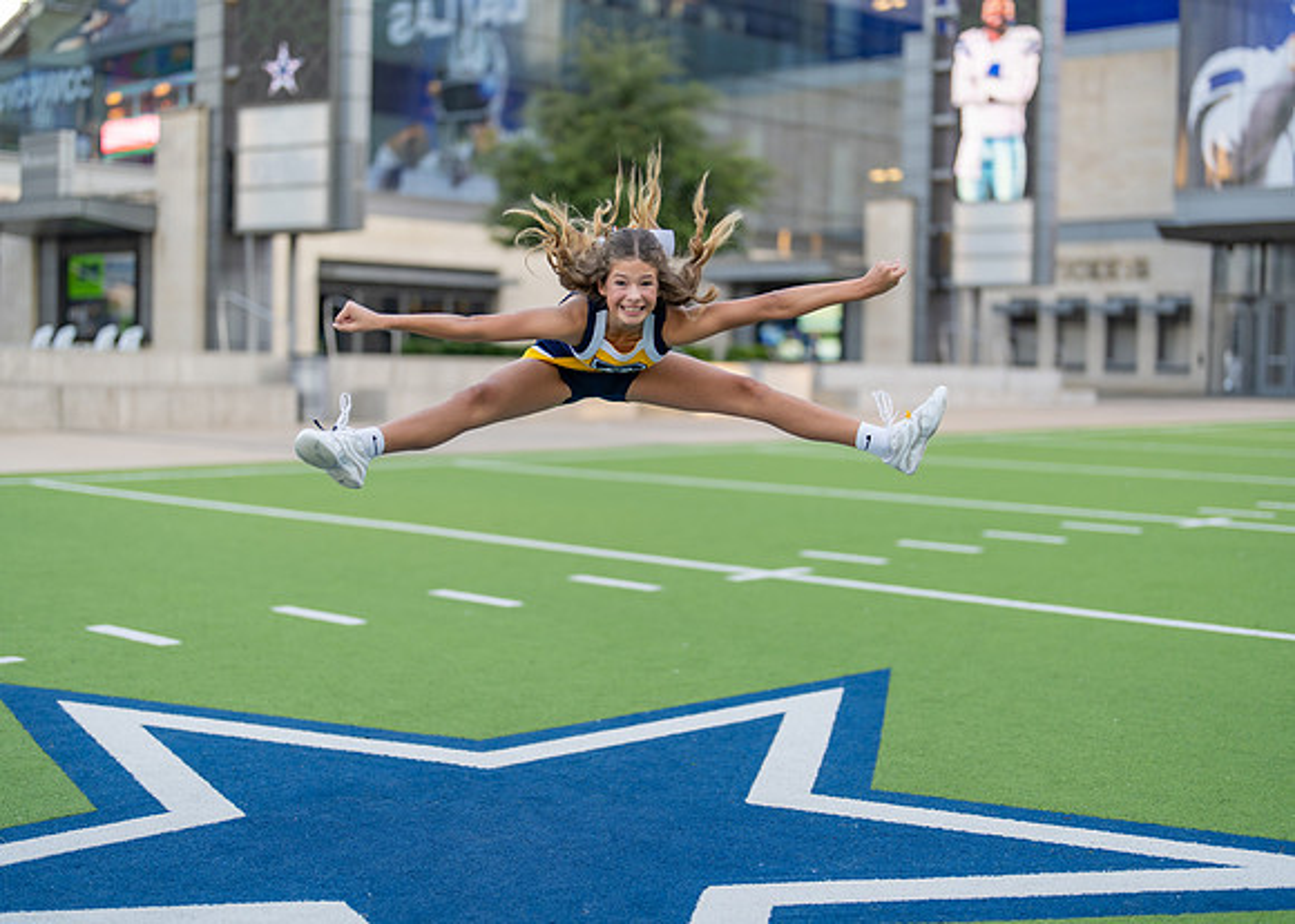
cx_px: 648
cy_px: 462
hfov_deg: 37.2
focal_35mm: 52
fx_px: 1926
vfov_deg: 27.0
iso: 200
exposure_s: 1/1250
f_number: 1.2
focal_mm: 50
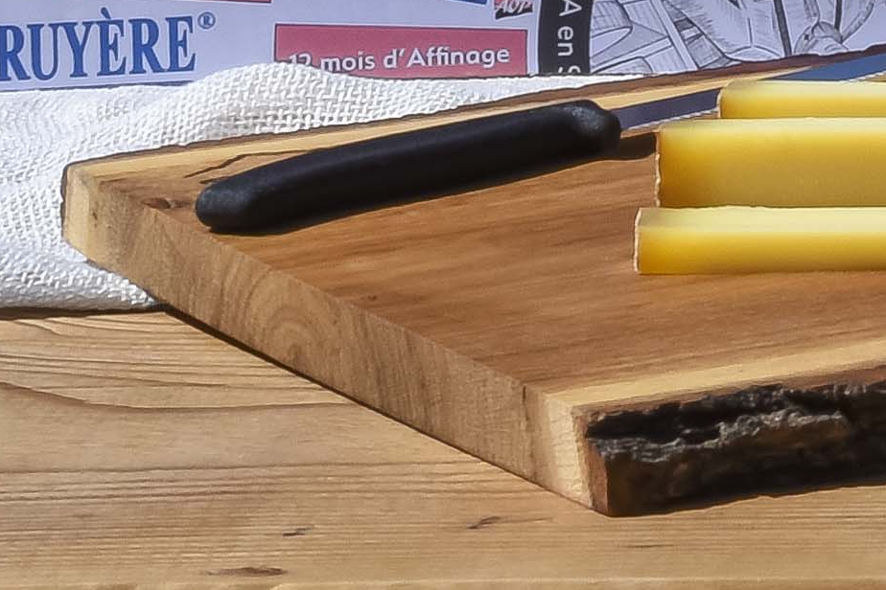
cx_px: 2108
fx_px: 7063
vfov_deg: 4.6
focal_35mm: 287
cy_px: -1109
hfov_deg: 6.8
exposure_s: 1/100
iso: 200
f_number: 22
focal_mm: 36
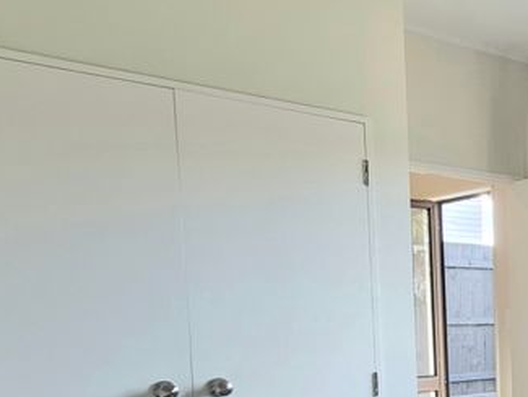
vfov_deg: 29.2
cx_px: 733
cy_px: 351
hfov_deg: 29.4
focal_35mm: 48
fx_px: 732
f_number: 2.2
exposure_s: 1/50
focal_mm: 1.74
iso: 50
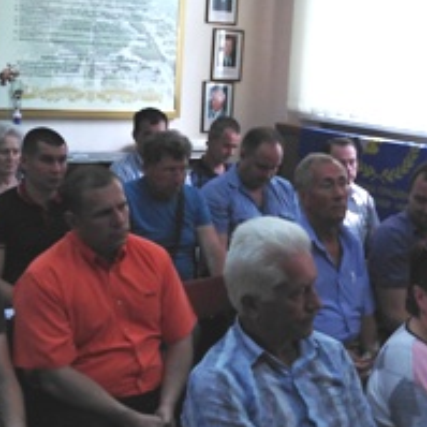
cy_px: 227
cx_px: 279
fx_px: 1033
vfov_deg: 23.4
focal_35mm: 74
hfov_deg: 23.3
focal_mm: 3.46
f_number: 2.2
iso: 201
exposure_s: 1/33.3
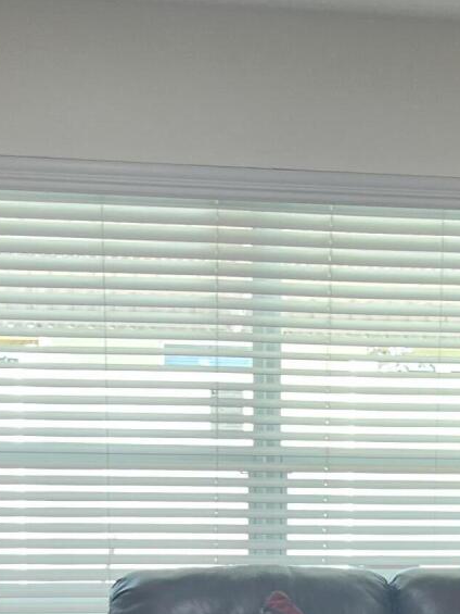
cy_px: 842
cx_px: 398
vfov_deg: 19.3
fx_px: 1629
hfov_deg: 15.9
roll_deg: -2.9
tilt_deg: -12.3
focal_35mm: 92
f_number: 1.6
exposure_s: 1/60
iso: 80
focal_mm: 5.1
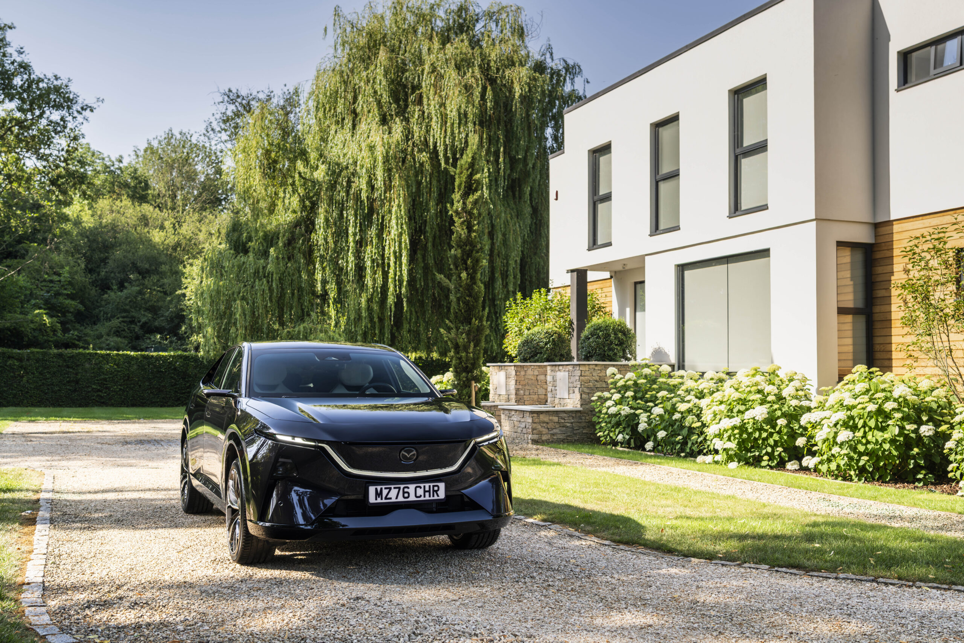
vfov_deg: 35.9
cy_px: 322
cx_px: 482
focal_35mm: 37
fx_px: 991
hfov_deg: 51.9
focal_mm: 37
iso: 50
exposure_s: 1/250
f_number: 5.6
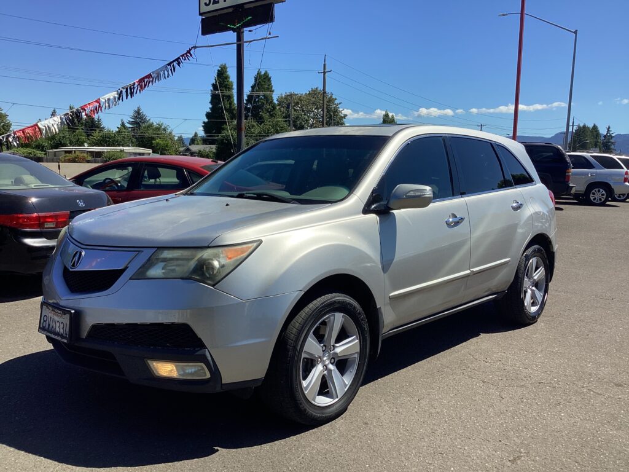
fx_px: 563
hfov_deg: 58.4
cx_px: 314
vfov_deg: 45.4
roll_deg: -1.9
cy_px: 236
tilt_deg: -6.7
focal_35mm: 31
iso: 25
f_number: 2.4
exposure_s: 1/1274
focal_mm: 3.3
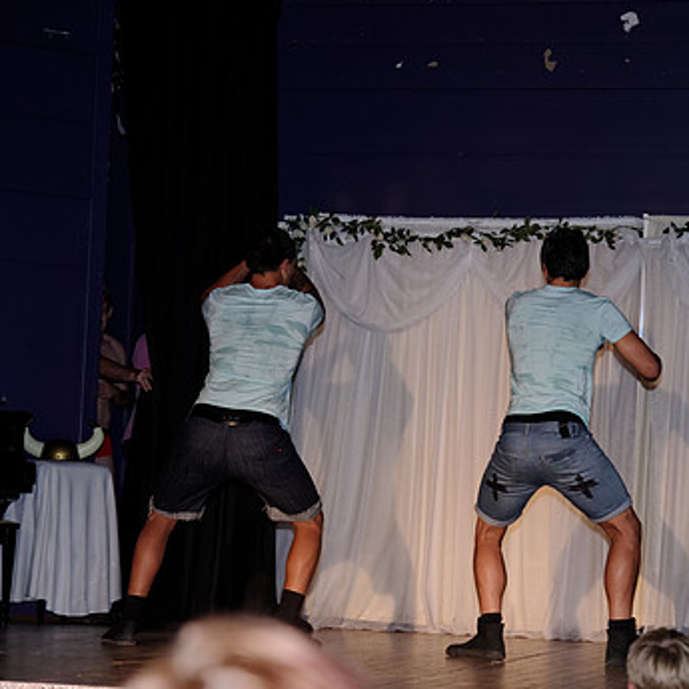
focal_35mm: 107
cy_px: 358
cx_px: 479
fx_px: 2410
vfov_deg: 16.3
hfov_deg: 16.2
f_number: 2.8
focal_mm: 50
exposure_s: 1/180
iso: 400
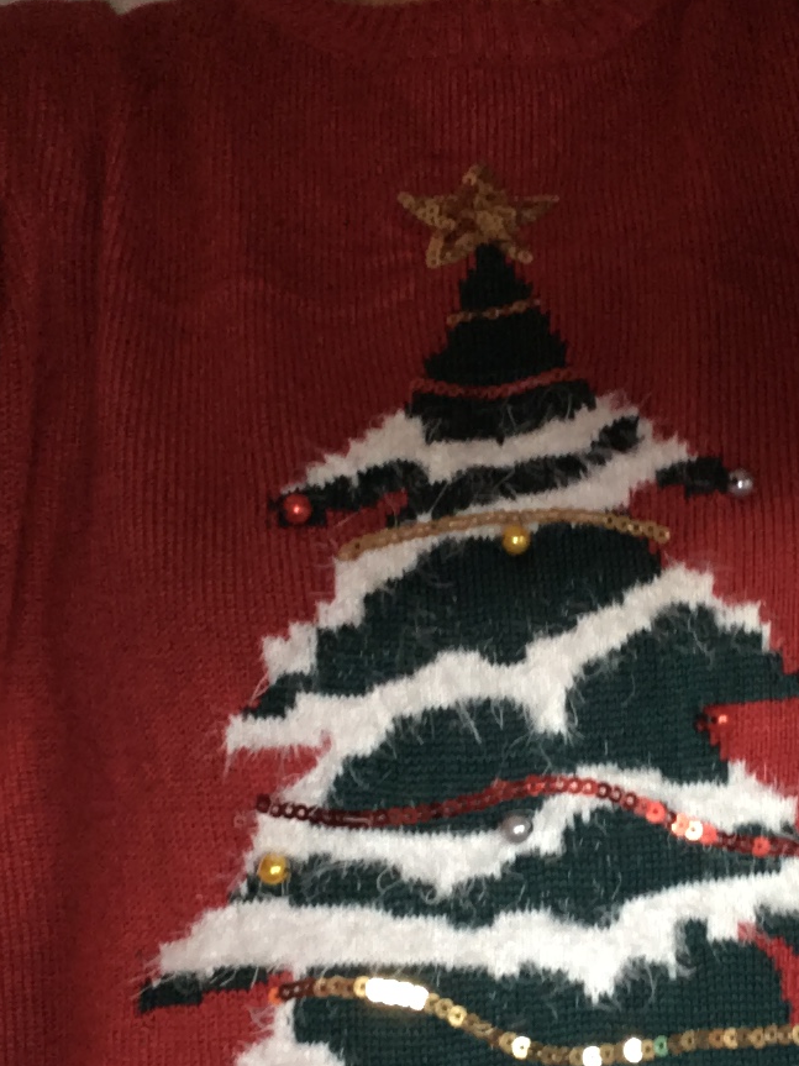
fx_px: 1416
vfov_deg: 40.8
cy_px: 694
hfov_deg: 31.2
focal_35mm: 46
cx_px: 561
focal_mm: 2.15
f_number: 2.4
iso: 200
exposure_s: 1/20
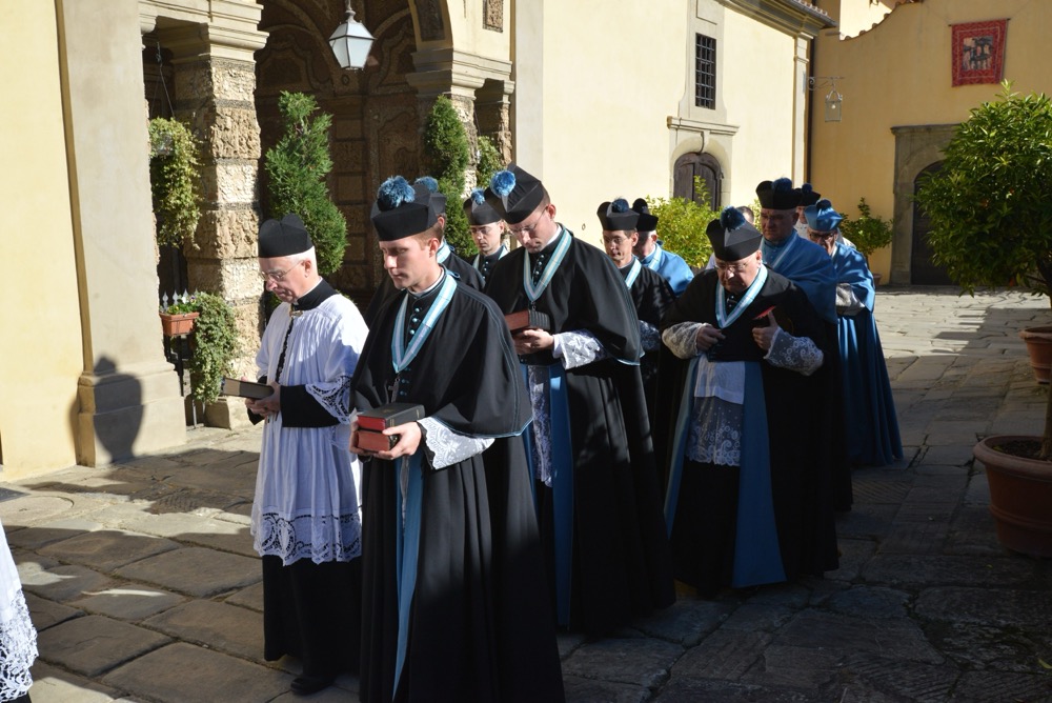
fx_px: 936
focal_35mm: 32
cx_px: 526
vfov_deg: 41.2
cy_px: 352
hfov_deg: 58.7
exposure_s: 1/800
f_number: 16
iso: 800
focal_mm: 32
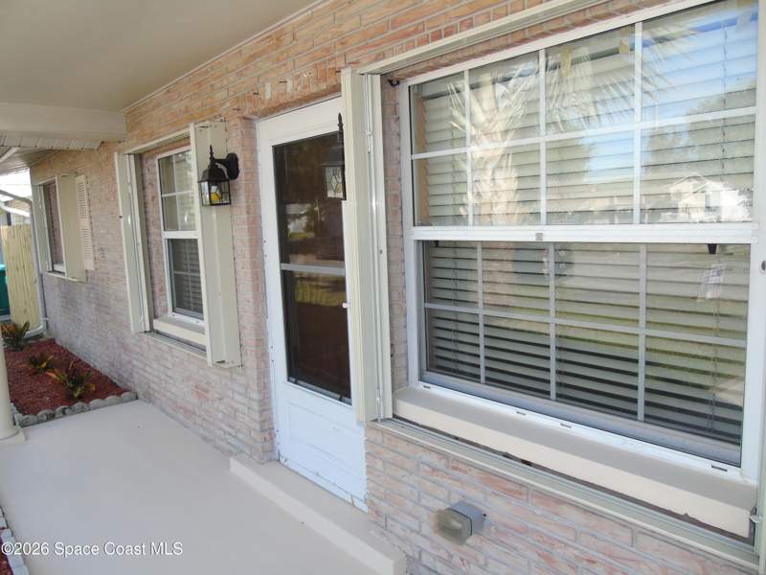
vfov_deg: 54.9
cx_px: 383
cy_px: 288
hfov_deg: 69.4
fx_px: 553
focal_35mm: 25
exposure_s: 1/200
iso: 80
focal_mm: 4.4
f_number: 3.4
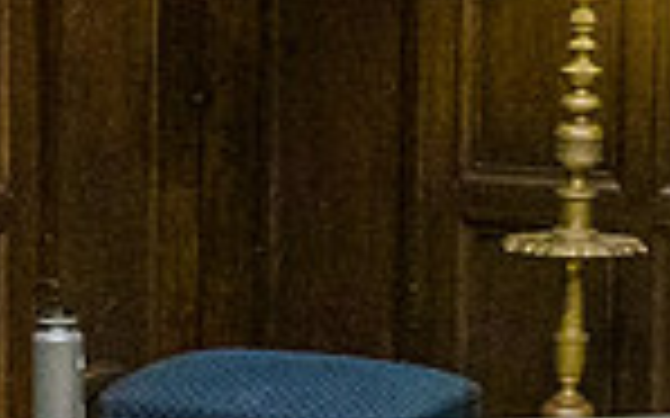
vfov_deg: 2.3
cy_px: 780
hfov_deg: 3.8
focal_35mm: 560
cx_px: 396
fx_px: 10222
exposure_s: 1/2000
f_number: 3.2
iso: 6400
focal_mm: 94
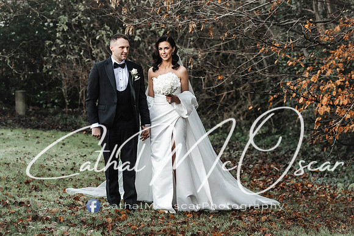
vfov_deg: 13.0
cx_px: 188
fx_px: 1036
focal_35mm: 105
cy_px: 151
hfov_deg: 19.4
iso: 640
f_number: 2.8
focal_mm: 70
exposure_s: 1/320
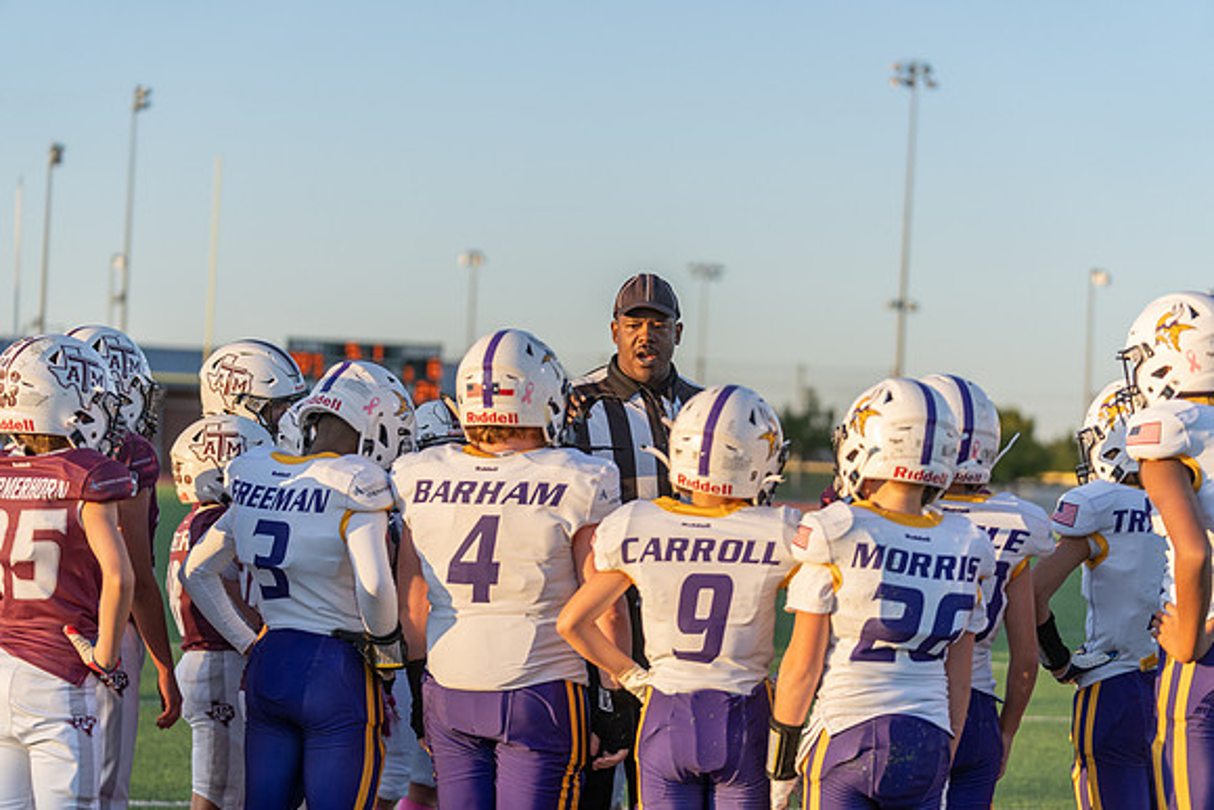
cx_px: 607
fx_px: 3170
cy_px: 405
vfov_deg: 14.6
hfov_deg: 21.7
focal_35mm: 94
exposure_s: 1/2000
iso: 400
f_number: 2.8
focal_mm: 94
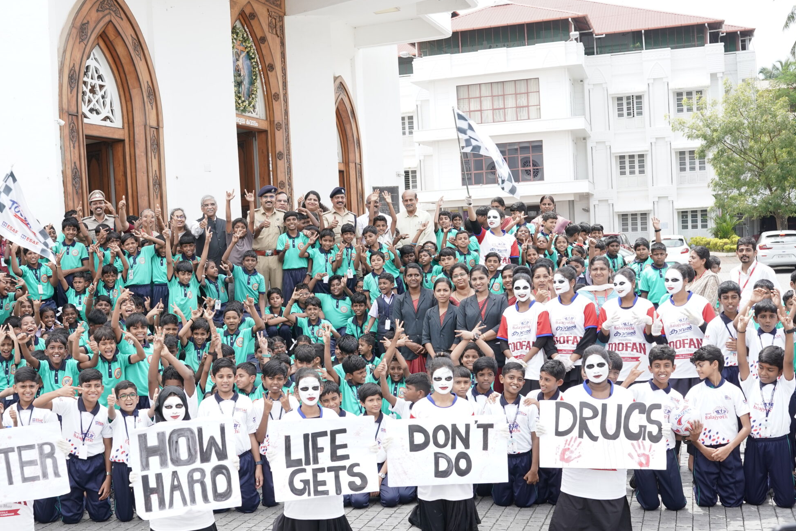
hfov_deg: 42.3
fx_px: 1017
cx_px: 284
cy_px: 318
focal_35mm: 46
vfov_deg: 29.2
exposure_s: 1/200
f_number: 7.1
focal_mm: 35
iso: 320
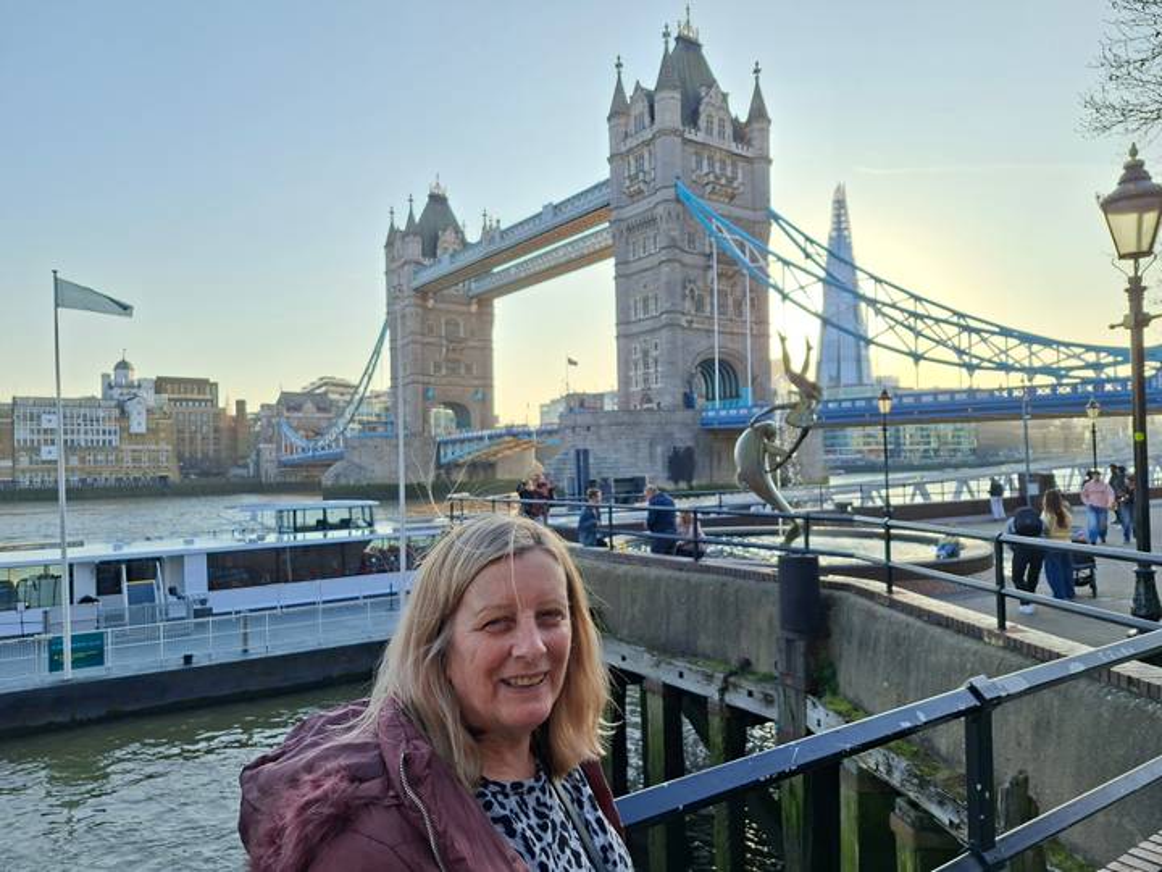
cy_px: 436
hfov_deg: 73.9
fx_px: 772
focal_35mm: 23
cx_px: 581
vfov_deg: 58.9
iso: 50
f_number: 1.8
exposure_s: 1/403
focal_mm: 5.54
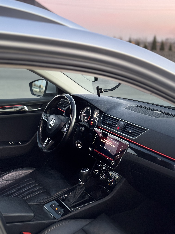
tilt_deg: -12.6
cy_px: 117
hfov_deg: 30.3
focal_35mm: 48
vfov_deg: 39.7
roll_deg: -2.0
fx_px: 324
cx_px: 88
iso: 400
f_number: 1.78
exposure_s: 1/40
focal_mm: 6.76
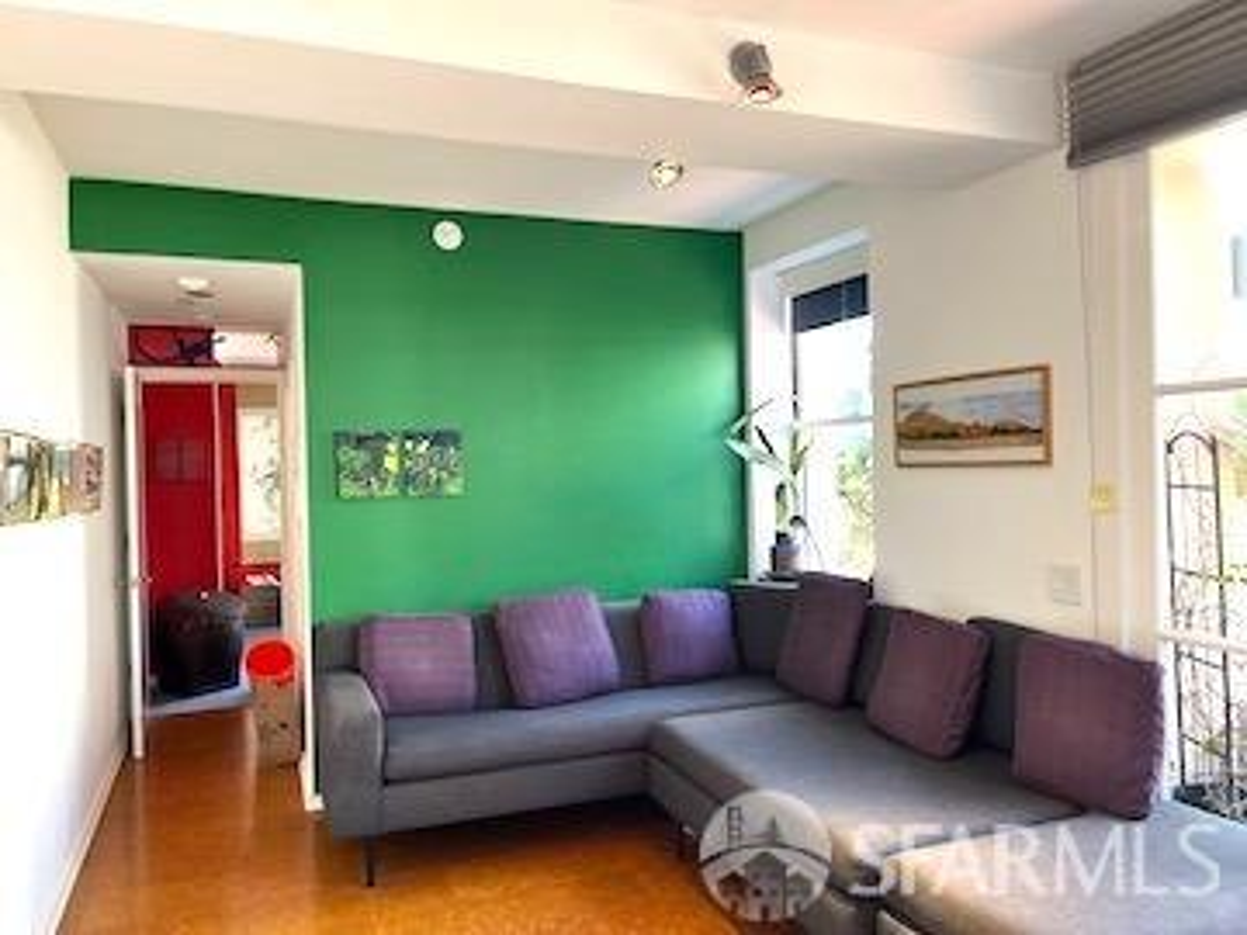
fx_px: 937
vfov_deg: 53.1
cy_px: 468
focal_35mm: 26
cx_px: 624
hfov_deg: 67.3
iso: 125
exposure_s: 1/120
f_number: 1.6
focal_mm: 5.1
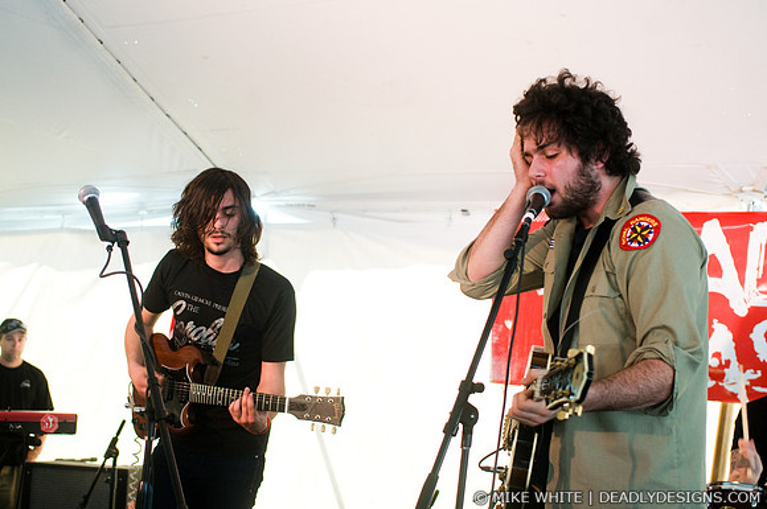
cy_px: 254
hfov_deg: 33.4
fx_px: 1277
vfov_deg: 22.6
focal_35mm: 60
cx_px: 384
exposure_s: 1/125
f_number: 3.2
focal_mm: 40
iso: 800
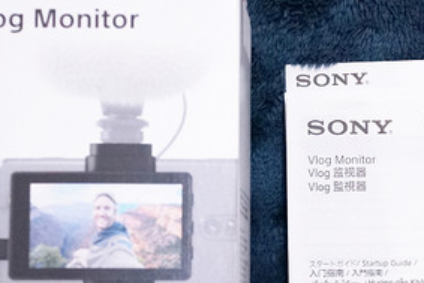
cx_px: 345
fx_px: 1049
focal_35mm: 89
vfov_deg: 15.1
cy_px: 277
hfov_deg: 22.5
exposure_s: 1/80
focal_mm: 35
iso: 6400
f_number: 5.6
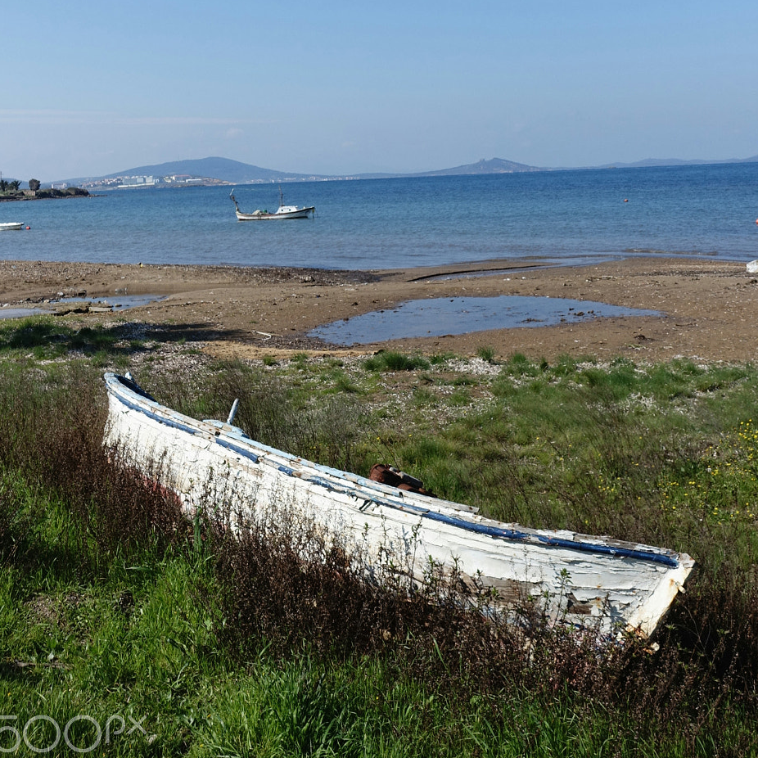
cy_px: 187
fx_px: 1164
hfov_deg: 36.1
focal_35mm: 47
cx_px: 380
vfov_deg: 35.2
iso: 125
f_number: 5.6
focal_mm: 11.69
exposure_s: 1/800
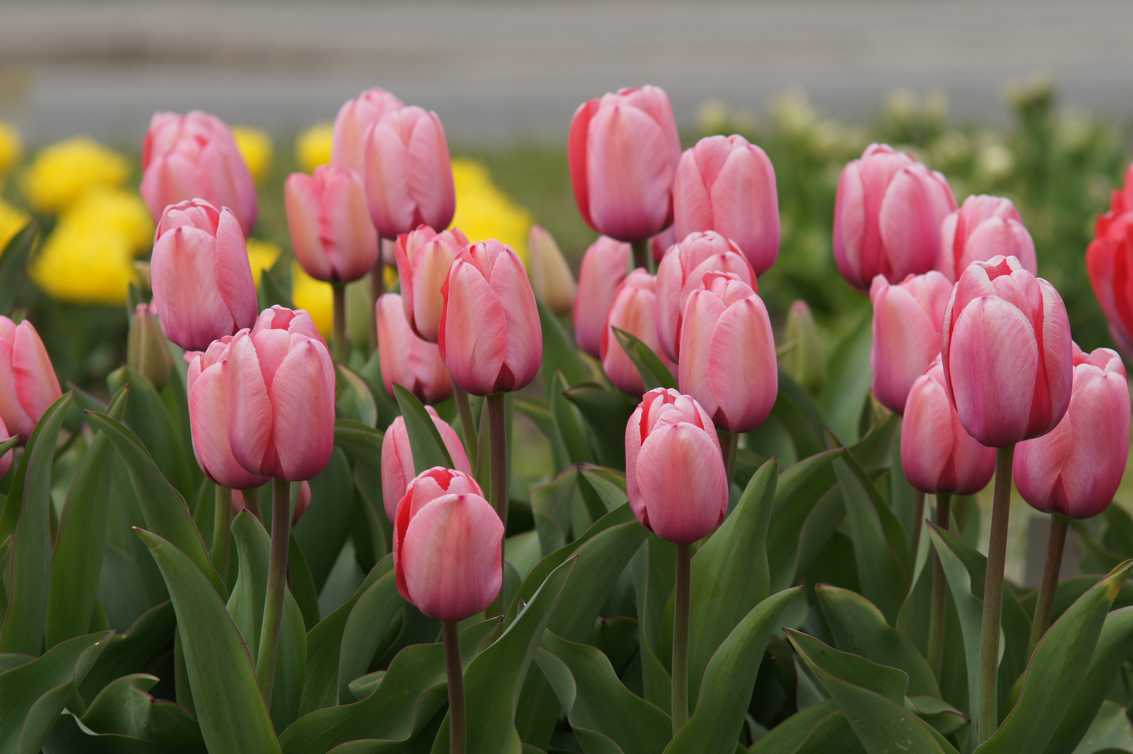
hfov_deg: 9.2
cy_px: 377
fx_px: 7077
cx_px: 566
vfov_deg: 6.1
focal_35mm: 225
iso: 200
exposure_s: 1/320
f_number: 5.6
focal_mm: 150
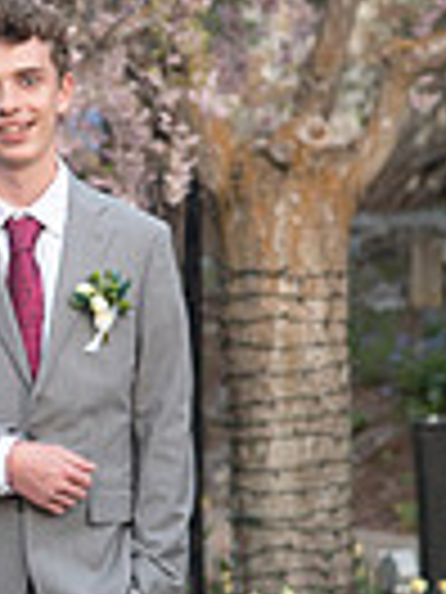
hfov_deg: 5.3
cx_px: -41
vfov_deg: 7.1
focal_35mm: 278
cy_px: 436
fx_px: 4776
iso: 800
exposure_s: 1/125
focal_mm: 85
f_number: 4
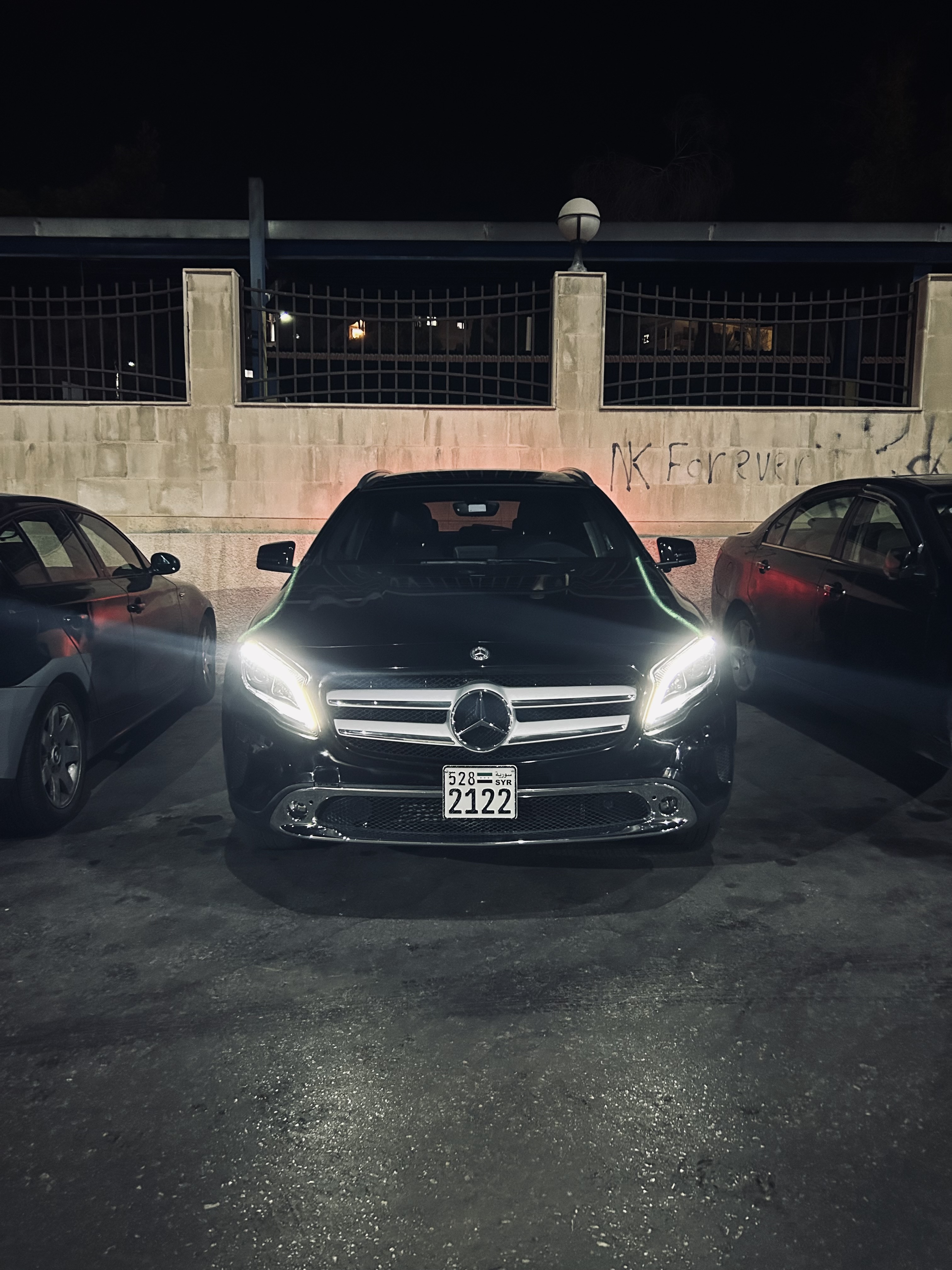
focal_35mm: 26
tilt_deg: -6.6
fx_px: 953
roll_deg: -0.4
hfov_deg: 53.1
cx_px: 476
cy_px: 635
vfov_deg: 67.3
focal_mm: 5.7
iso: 640
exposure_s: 1/25
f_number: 1.5
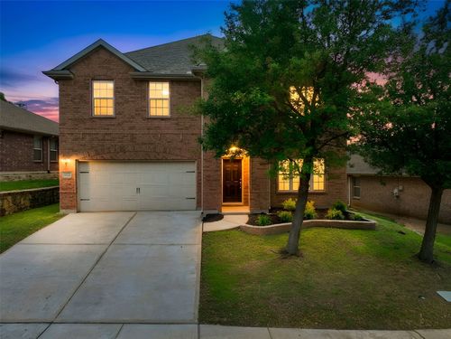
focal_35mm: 24
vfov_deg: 56.8
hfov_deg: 71.6
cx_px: 226
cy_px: 170
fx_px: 313
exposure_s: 1/1600
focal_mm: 12.29
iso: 130
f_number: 2.8
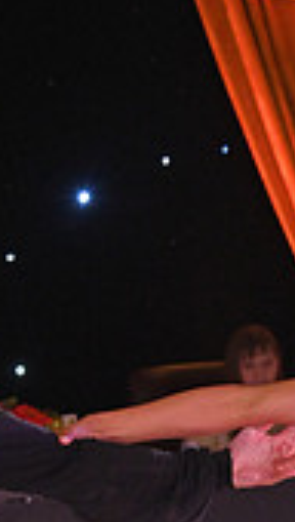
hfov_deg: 3.7
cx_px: 180
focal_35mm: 328
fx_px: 4548
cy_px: 804
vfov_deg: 6.5
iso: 3200
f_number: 6.3
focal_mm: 92
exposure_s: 1/320
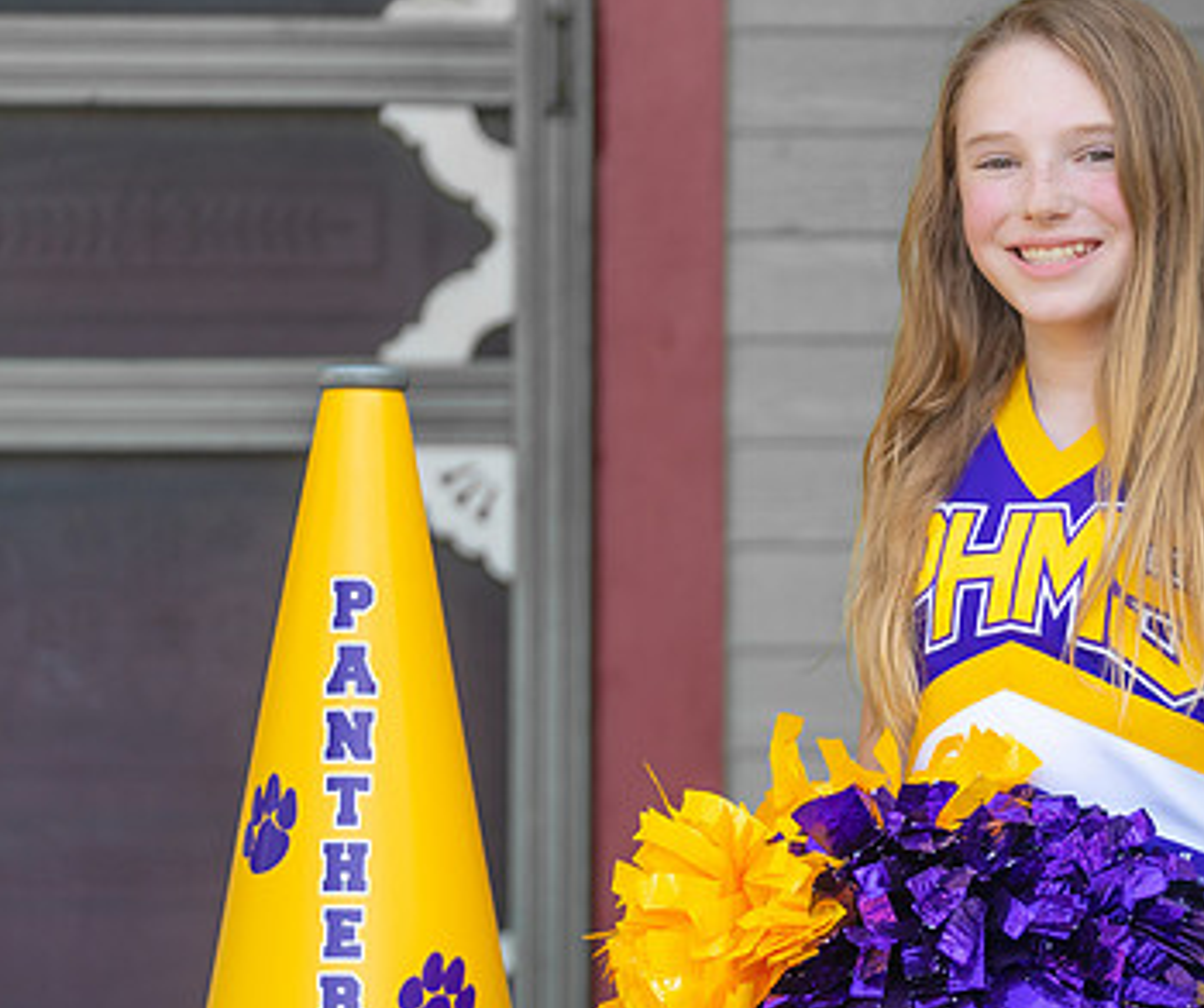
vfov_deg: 7.4
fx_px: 7802
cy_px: 577
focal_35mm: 215
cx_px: 1063
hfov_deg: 8.8
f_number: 2.8
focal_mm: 112
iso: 160
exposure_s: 1/320
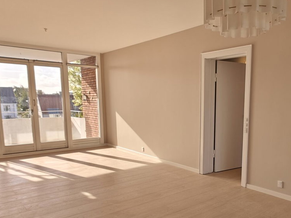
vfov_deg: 46.2
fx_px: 252
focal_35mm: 30
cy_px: 142
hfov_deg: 59.0
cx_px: 186
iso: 64
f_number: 2.2
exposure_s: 1/319
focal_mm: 2.59
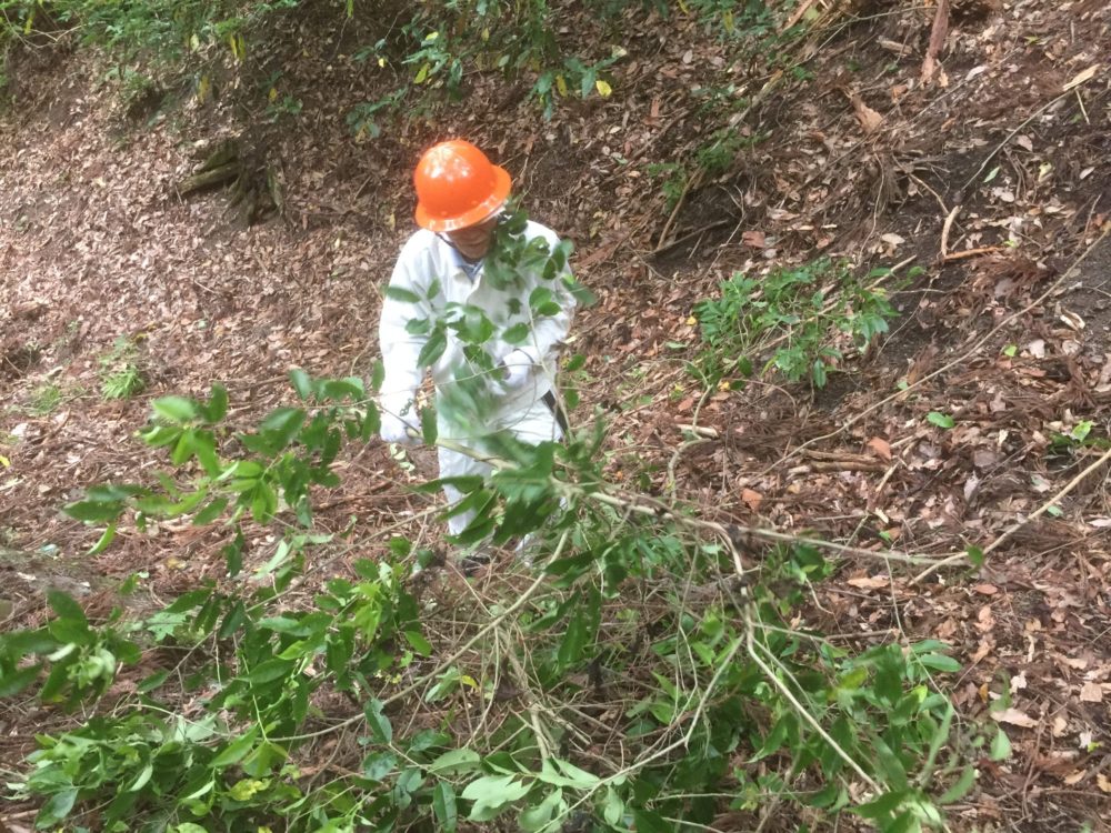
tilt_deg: -33.5
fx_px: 931
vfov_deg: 48.2
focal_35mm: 29
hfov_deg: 61.7
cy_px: 416
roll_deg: -4.0
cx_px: 556
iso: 125
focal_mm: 4.15
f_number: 2.2
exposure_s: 1/30
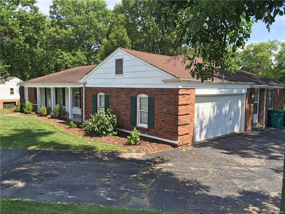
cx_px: 142
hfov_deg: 61.7
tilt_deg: -3.2
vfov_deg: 48.2
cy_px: 107
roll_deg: -0.7
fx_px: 239
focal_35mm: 29
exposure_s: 1/860
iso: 32
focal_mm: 4.15
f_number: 2.2
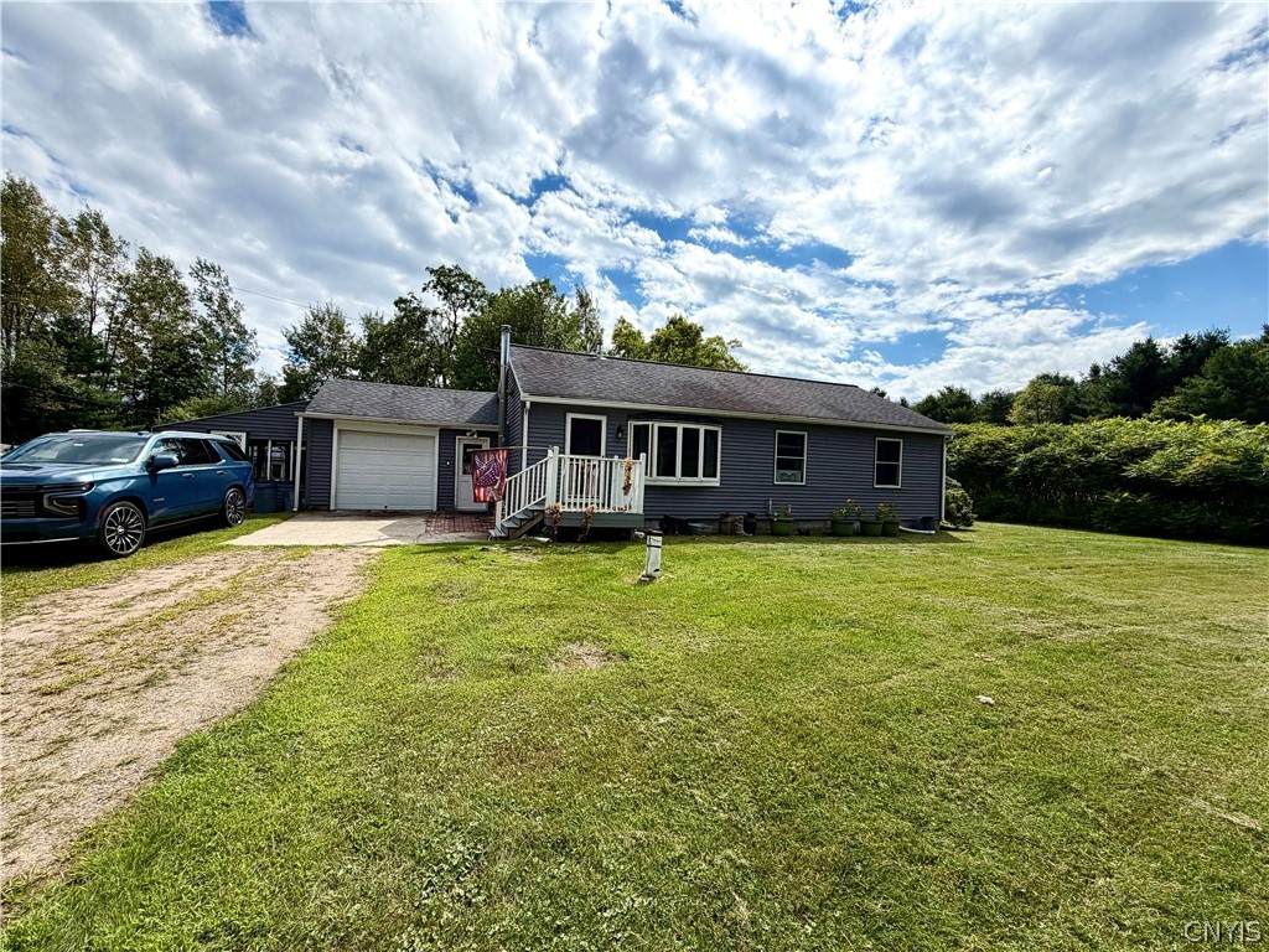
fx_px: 513
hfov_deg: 102.1
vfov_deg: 85.7
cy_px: 476
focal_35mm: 14
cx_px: 634
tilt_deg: +0.8
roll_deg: -1.5
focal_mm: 2.22
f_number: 2.2
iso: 20
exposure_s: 1/2092
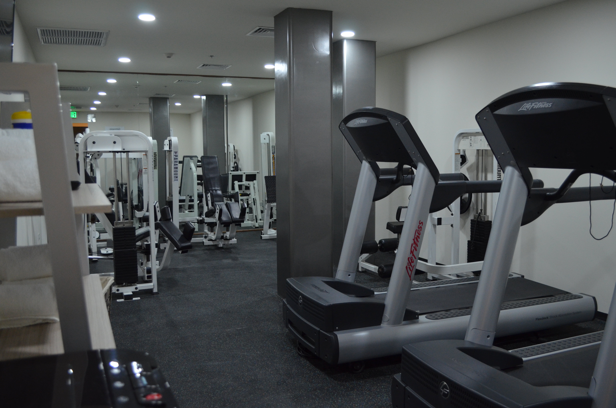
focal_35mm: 33
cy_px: 204
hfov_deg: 57.3
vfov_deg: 39.8
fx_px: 563
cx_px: 308
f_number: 3.8
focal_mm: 22
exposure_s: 1/50
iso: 800
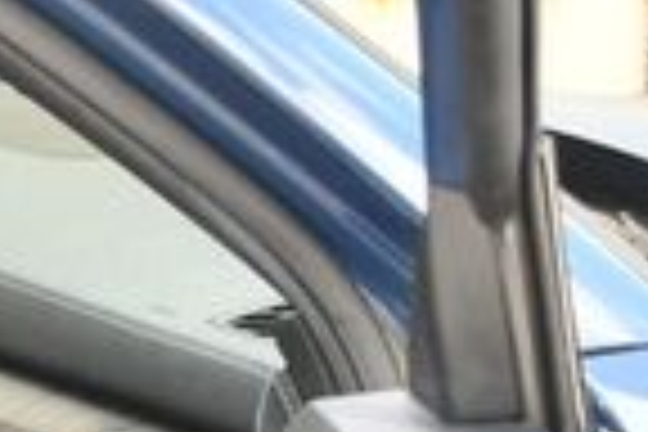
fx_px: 2880
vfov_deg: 8.2
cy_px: 814
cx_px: -544
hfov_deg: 11.8
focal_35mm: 160
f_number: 3.5
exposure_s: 1/250
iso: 400
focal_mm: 18
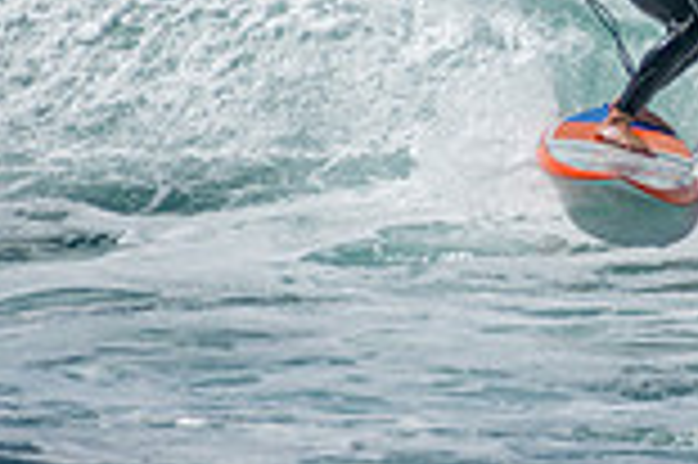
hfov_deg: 0.9
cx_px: 797
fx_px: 43617
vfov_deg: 0.6
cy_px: -178
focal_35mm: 2252
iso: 220
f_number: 5.6
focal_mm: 400
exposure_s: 1/2000
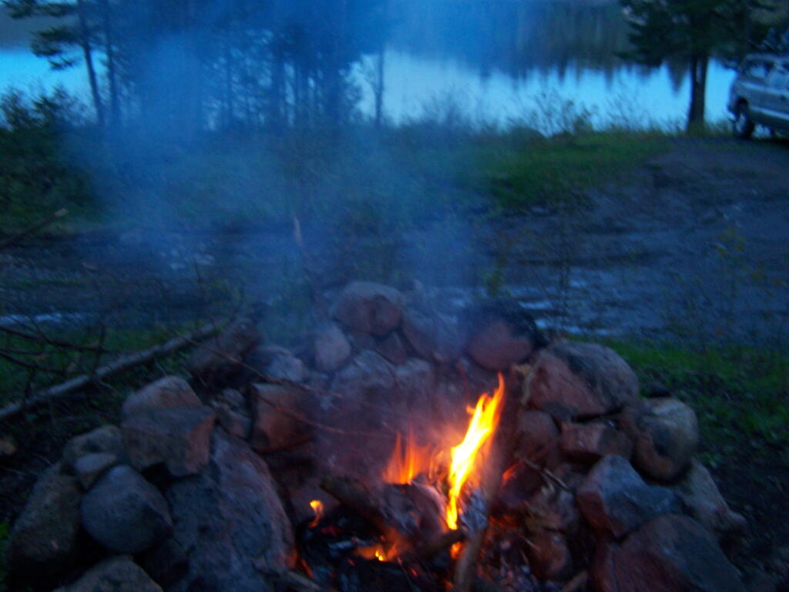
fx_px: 866
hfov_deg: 49.0
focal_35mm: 38
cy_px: 296
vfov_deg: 37.7
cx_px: 394
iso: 140
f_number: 2.8
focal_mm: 6.3
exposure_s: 1/8
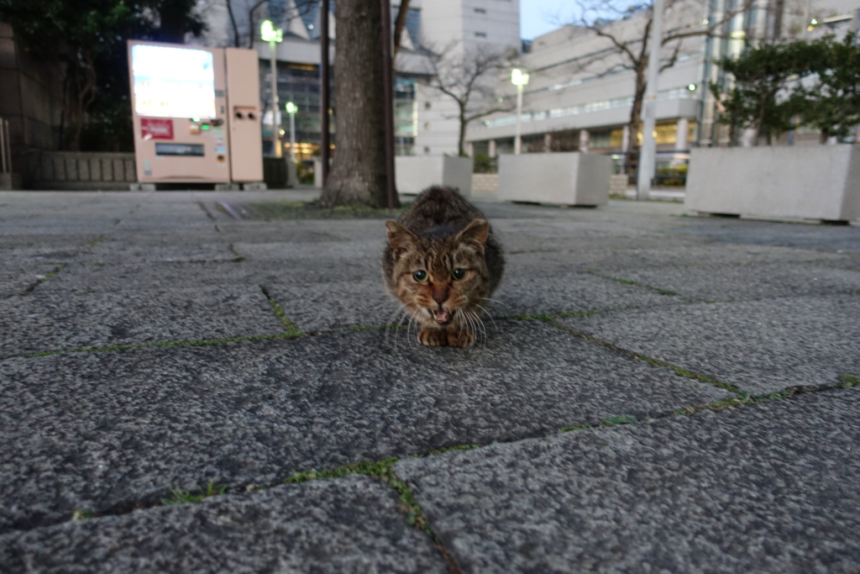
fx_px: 573
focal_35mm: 24
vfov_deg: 53.1
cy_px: 287
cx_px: 430
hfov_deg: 73.7
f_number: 1.8
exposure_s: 1/25
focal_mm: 8.8
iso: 800
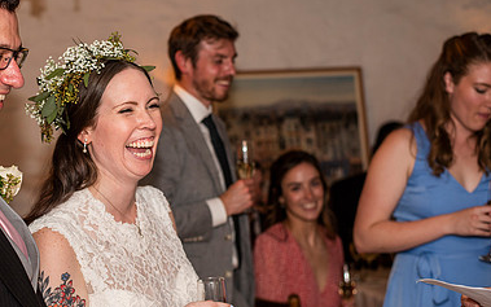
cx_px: 117
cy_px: 130
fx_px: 1044
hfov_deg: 26.1
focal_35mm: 78
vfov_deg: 16.7
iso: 500
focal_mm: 50
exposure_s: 1/100
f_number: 3.2
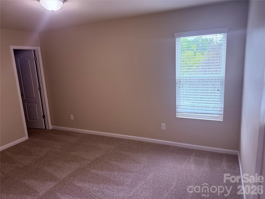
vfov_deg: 56.8
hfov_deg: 71.6
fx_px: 184
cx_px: 132
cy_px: 100
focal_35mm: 24
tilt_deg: -11.6
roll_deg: +2.4
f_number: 1.78
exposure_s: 1/158
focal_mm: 6.76
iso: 200
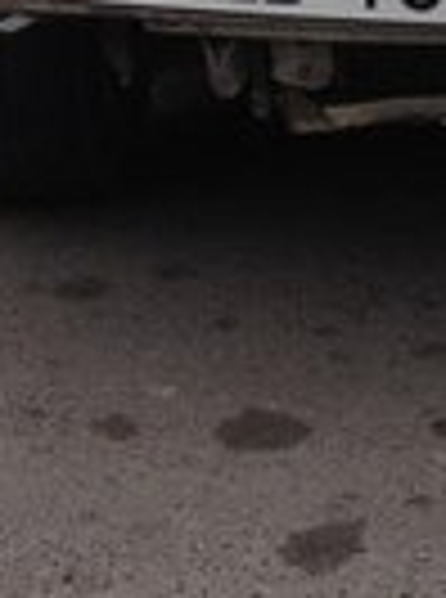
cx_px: 568
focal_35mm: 131
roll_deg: +2.7
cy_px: -256
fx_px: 2261
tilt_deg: -12.5
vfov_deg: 14.3
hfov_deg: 11.0
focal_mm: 4.28
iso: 50
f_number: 2.4
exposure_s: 1/276
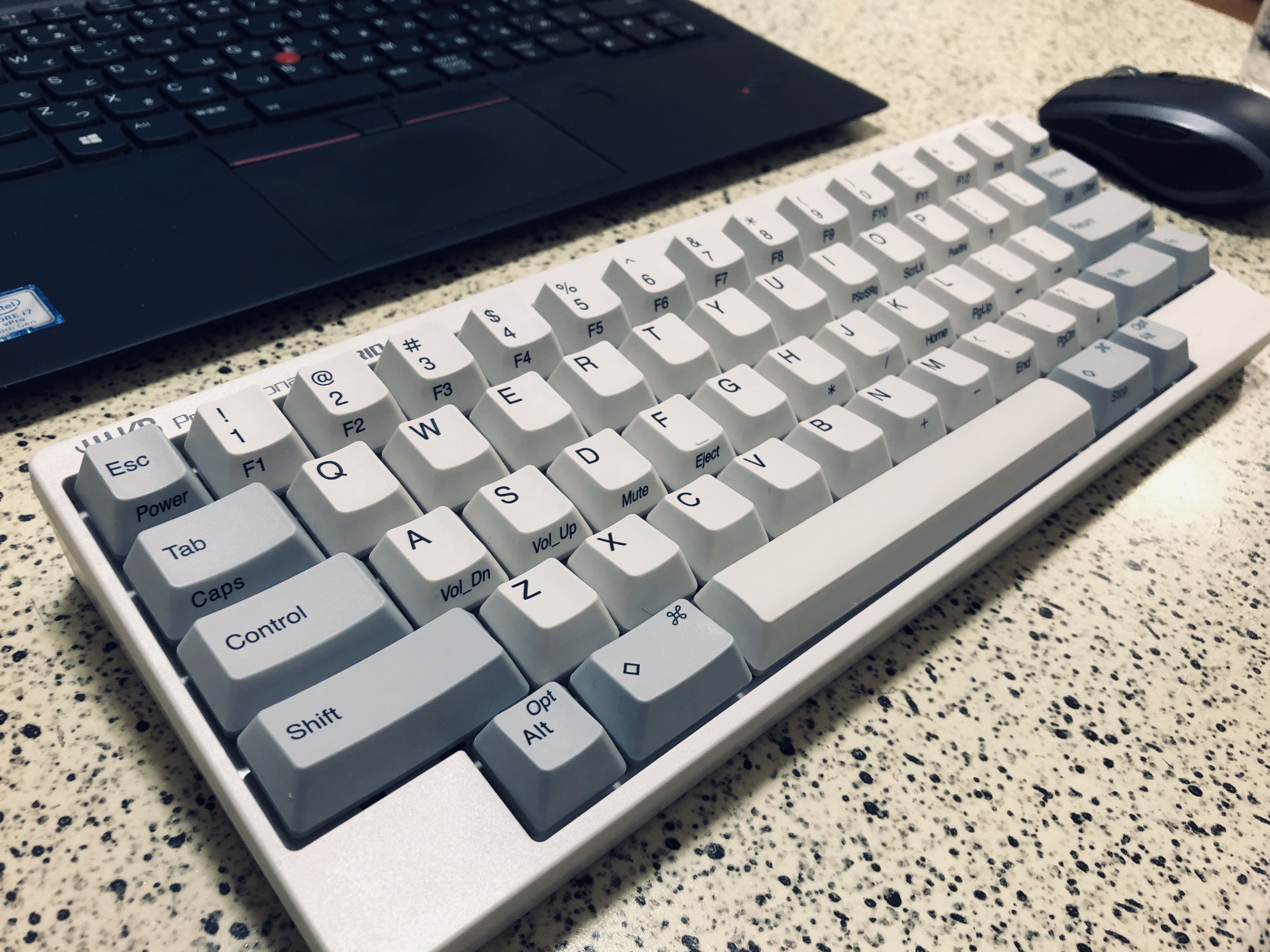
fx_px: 1027
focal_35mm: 28
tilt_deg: -41.3
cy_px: 476
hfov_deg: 63.4
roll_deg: -10.1
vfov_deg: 49.7
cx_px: 635
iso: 40
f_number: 1.8
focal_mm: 4
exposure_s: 1/17
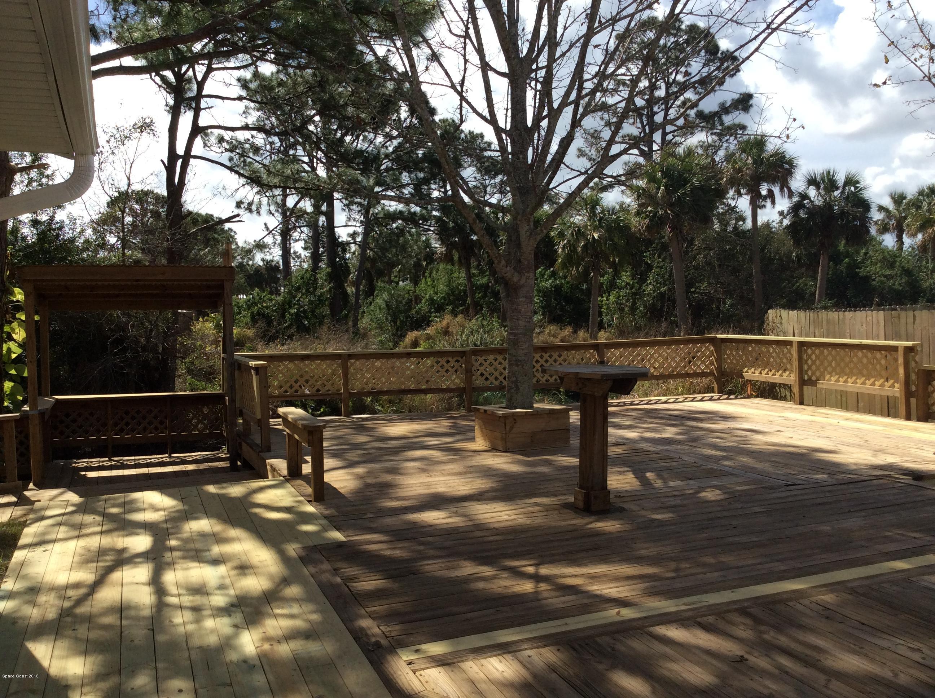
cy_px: 349
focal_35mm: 32
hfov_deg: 56.9
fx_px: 863
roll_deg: +3.2
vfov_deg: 44.1
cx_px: 468
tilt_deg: -5.7
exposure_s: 1/1431
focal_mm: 3.3
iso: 32
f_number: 2.4
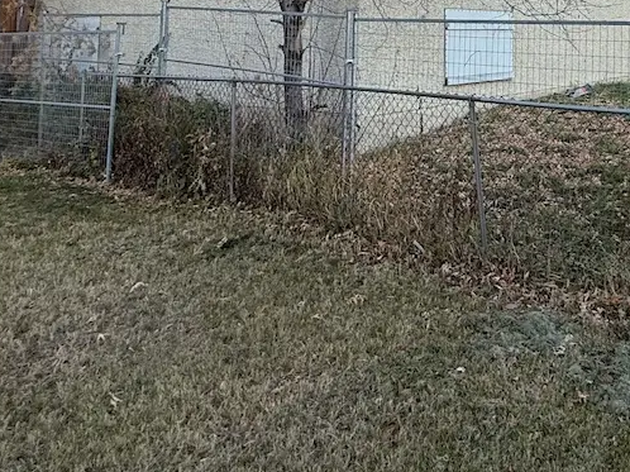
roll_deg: +0.5
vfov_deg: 34.9
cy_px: -29
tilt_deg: +6.1
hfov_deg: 47.7
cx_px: 529
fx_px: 655
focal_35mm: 36
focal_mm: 2.22
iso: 50
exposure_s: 1/99
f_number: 2.2
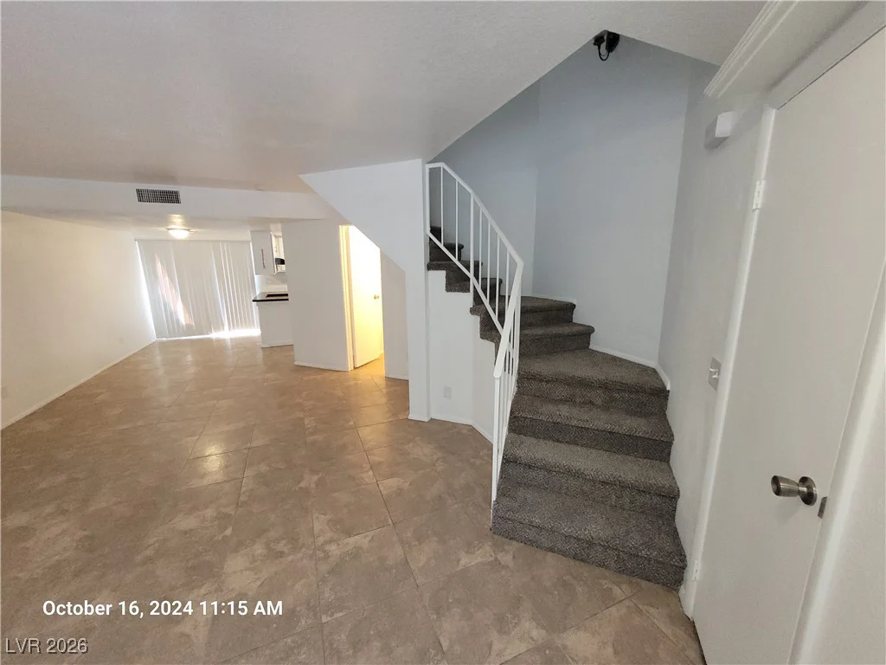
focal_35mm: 13
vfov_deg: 89.9
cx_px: 443
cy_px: 332
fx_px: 333
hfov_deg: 106.2
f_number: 2.2
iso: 200
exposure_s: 1/60
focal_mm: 1.74
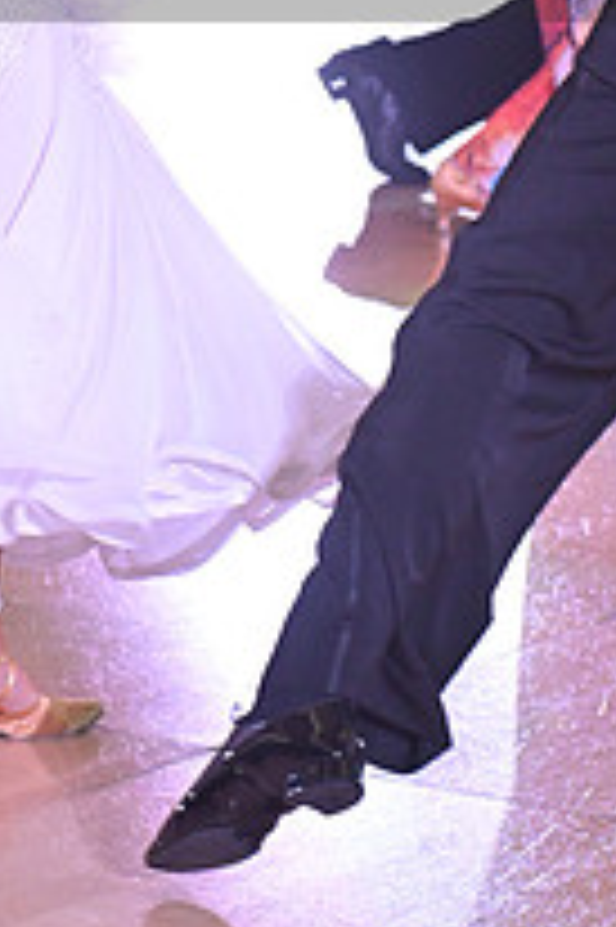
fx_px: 5939
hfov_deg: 5.9
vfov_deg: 8.8
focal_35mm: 231
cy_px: -126
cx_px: 70
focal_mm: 82
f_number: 4.5
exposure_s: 1/400
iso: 3200
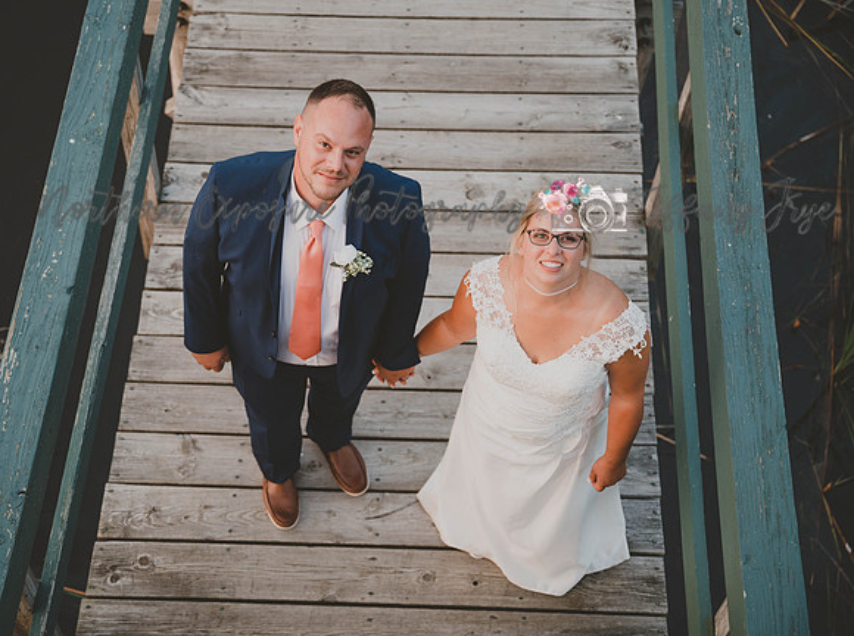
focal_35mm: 56
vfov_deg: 26.0
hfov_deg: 34.3
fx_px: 1380
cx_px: 376
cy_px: 318
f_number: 3.2
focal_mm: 52
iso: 400
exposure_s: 1/250
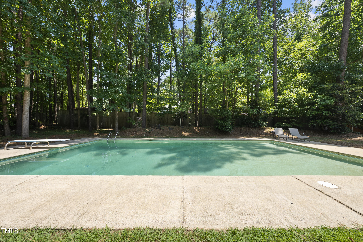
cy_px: 121
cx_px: 182
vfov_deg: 90.1
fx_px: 121
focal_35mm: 12
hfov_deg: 112.6
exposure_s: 1/30
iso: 125
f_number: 7.1
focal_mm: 12
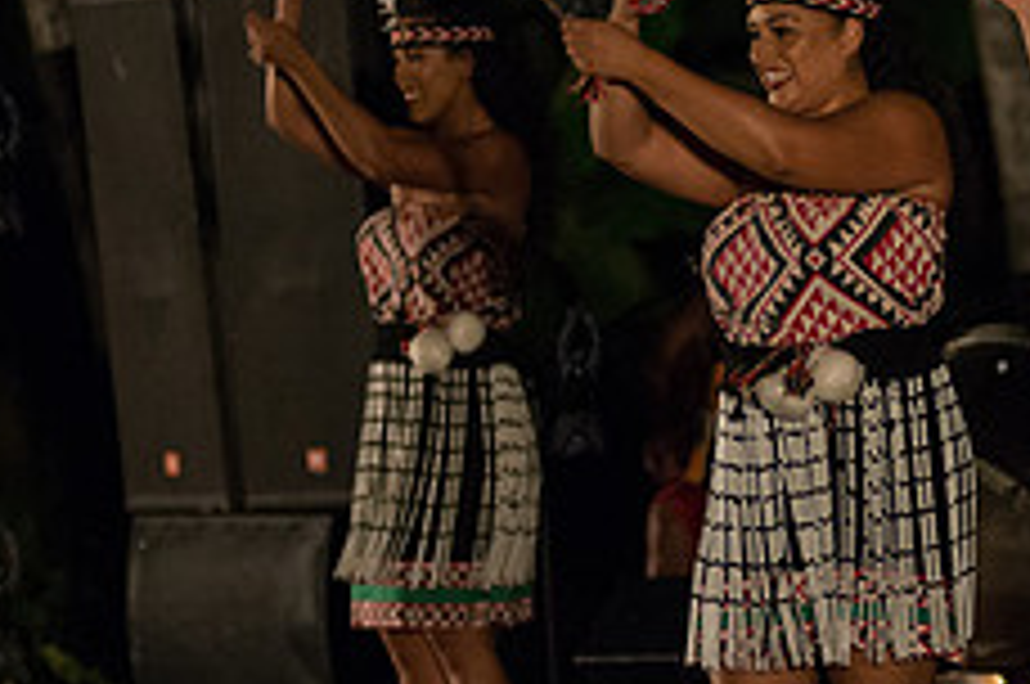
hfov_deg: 5.6
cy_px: 376
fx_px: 10514
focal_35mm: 368
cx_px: 576
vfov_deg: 3.7
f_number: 2.8
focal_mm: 145
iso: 4000
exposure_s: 1/320
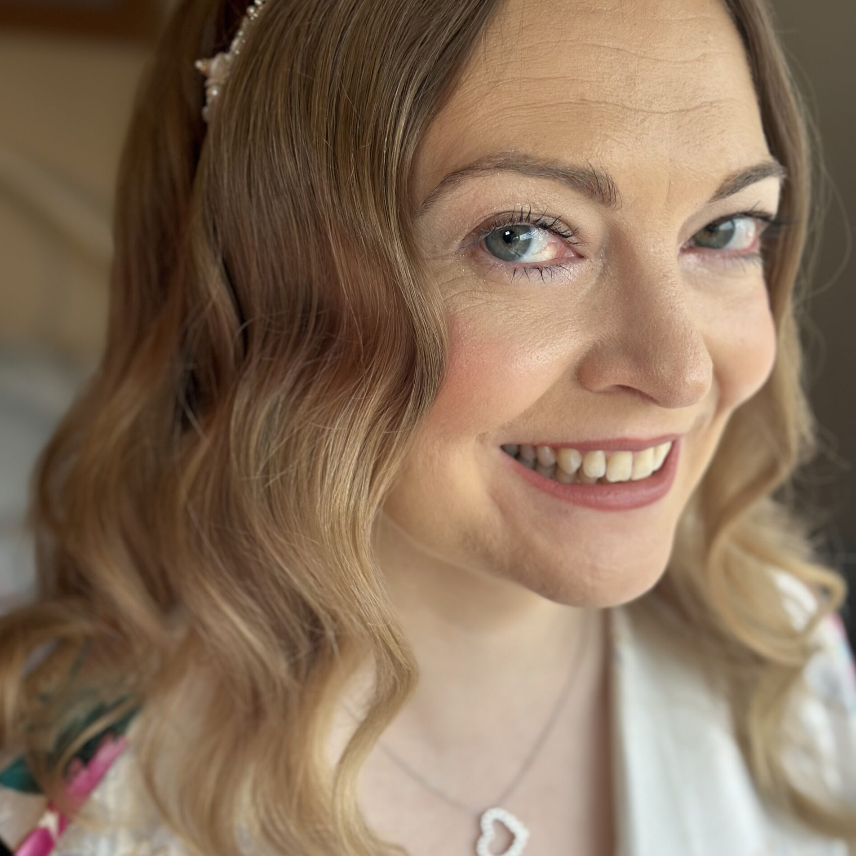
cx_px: 426
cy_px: 373
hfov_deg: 30.0
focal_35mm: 57
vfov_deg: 30.0
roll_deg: -1.6
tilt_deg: -17.5
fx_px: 1595
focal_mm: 6.86
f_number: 1.78
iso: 125
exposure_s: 1/100
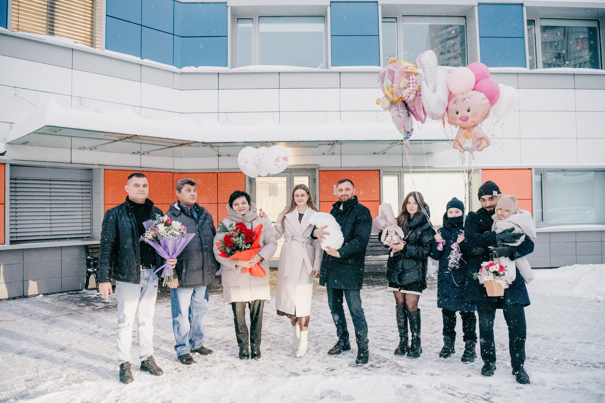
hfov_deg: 71.2
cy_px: 202
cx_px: 302
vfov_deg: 51.1
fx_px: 422
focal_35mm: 25
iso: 4000
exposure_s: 1/250
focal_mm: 24
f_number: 3.5
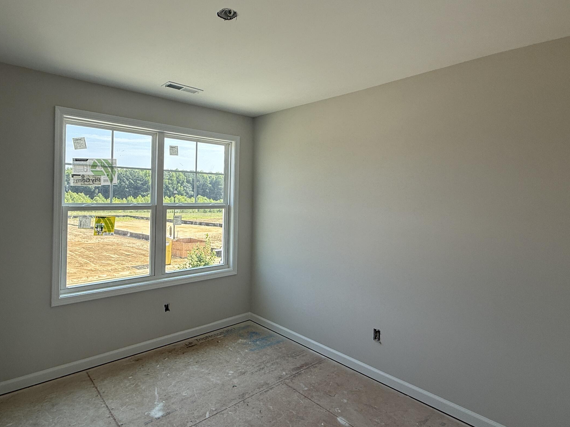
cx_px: 236
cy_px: 192
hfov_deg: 81.0
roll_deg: -1.8
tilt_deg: +1.7
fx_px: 329
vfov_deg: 65.8
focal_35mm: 20
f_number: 2.2
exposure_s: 1/472
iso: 50
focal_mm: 2.22
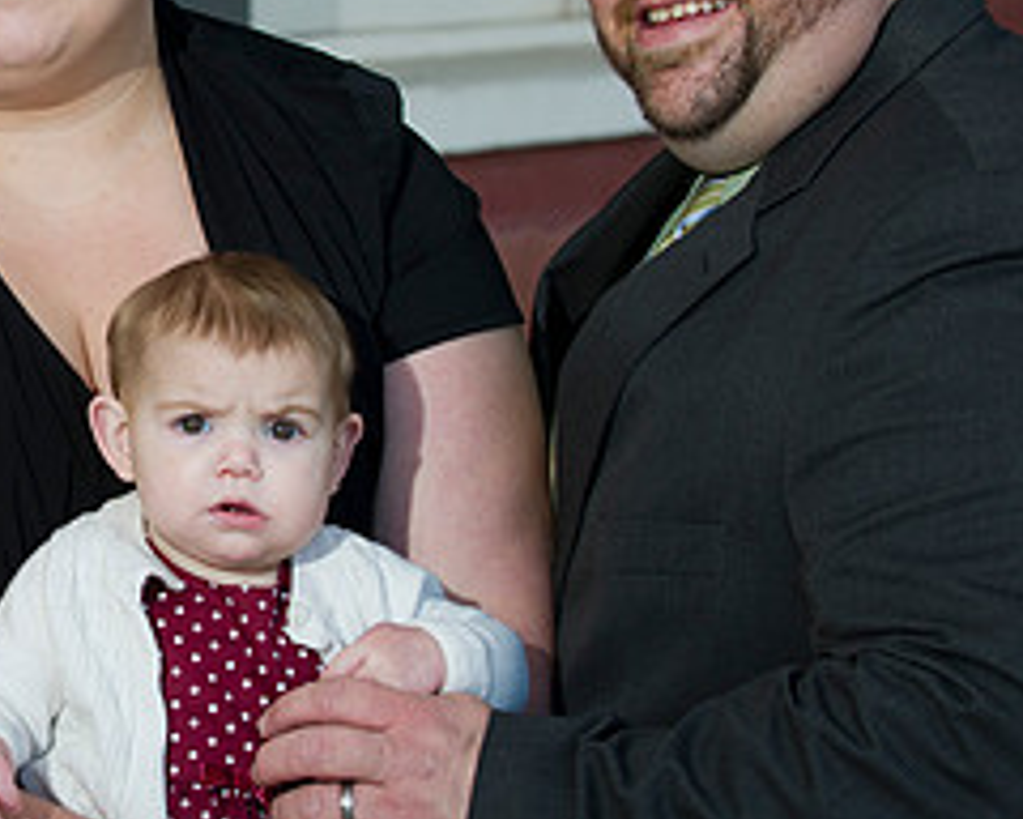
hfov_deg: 10.8
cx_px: -21
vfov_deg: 8.7
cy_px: 346
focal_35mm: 177
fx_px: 5359
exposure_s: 1/250
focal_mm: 78
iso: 250
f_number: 3.5
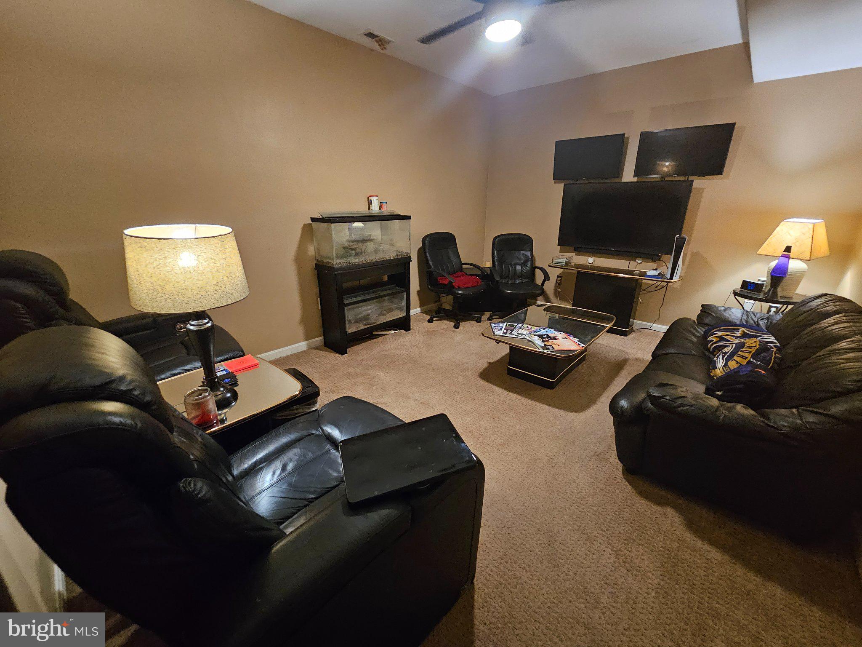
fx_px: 324
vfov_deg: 89.9
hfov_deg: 106.2
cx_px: 431
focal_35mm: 13
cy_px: 324
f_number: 2.2
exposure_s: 1/24
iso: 1000
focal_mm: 2.2
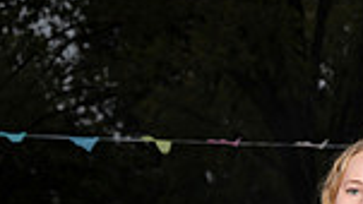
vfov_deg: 7.0
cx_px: 353
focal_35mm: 162
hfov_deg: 13.1
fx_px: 1560
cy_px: 526
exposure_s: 1/250
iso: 200
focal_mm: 52
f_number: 5.6
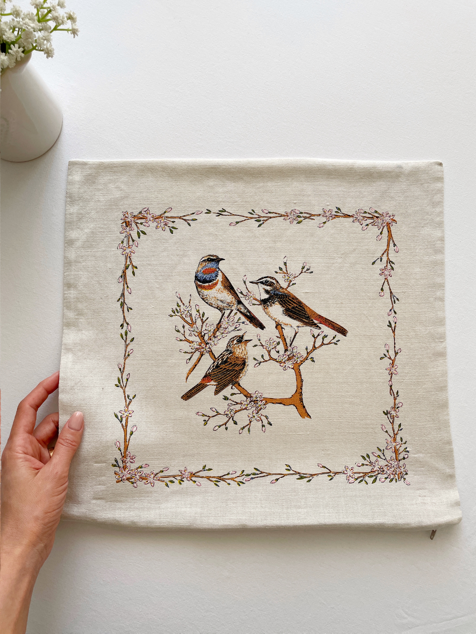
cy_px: 317
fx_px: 477
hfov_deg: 53.1
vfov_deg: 67.3
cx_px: 238
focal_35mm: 26
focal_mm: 4.2
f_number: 1.6
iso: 100
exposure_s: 1/121
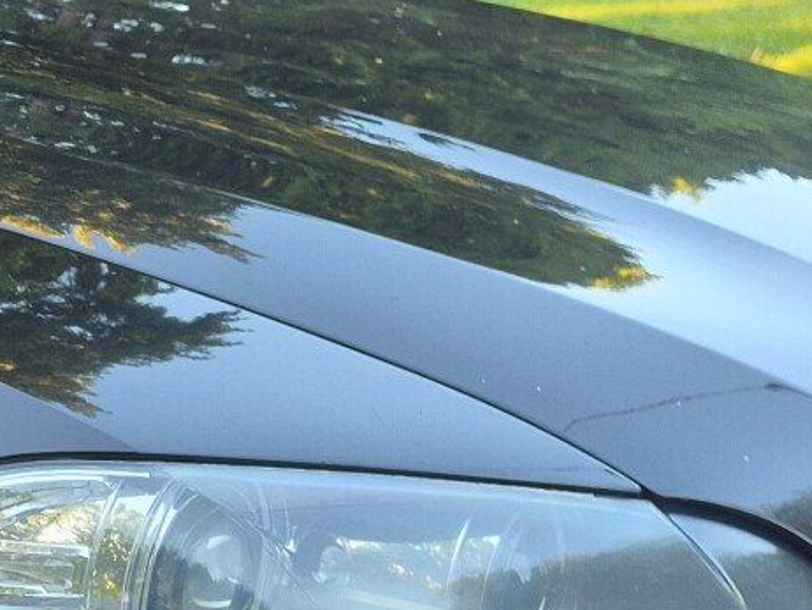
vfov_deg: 15.1
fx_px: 2277
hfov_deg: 17.9
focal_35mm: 97
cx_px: -431
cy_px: 556
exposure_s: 1/180
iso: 125
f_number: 1.8
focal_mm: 5.4
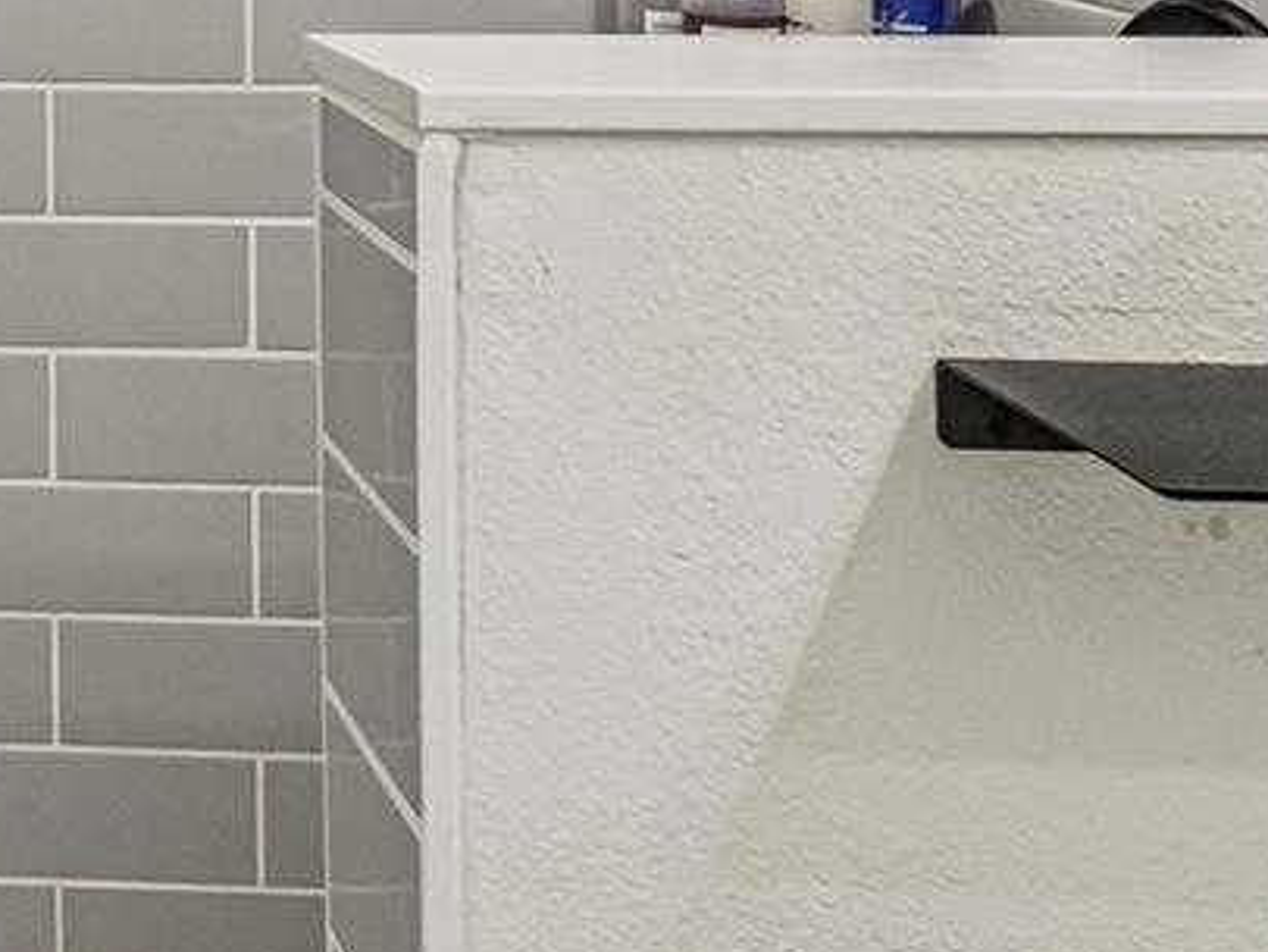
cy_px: -291
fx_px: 2089
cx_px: -445
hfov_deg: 27.3
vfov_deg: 22.8
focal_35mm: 57
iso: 500
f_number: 8
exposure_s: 1/30
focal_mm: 10
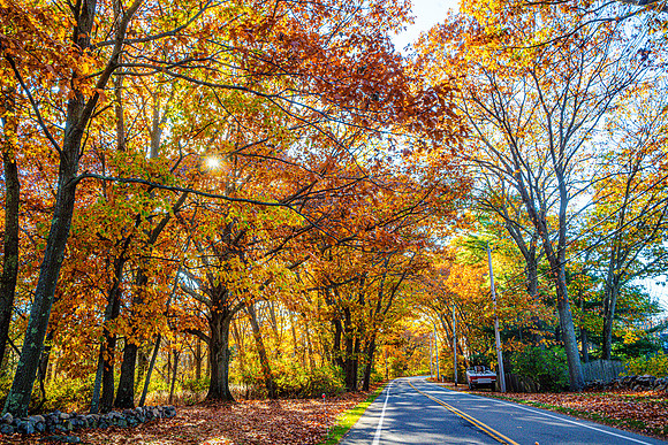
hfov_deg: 58.7
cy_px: 222
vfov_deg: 41.1
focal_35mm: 32
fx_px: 594
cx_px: 334
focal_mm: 32
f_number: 13
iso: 500
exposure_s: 1/80
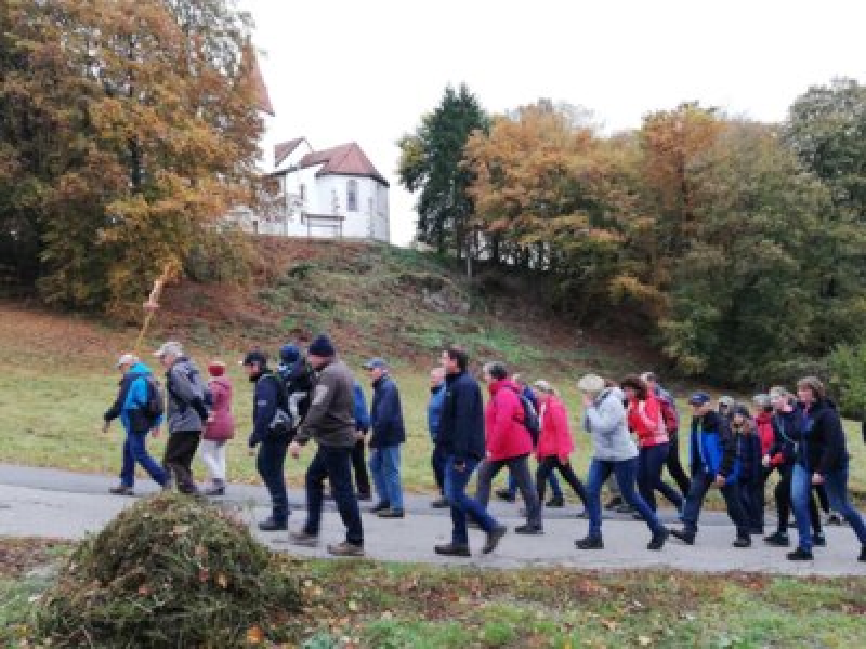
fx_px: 675
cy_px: 324
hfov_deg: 65.3
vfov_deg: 51.4
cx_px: 433
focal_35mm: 27
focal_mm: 3.81
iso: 50
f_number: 2.2
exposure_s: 1/50
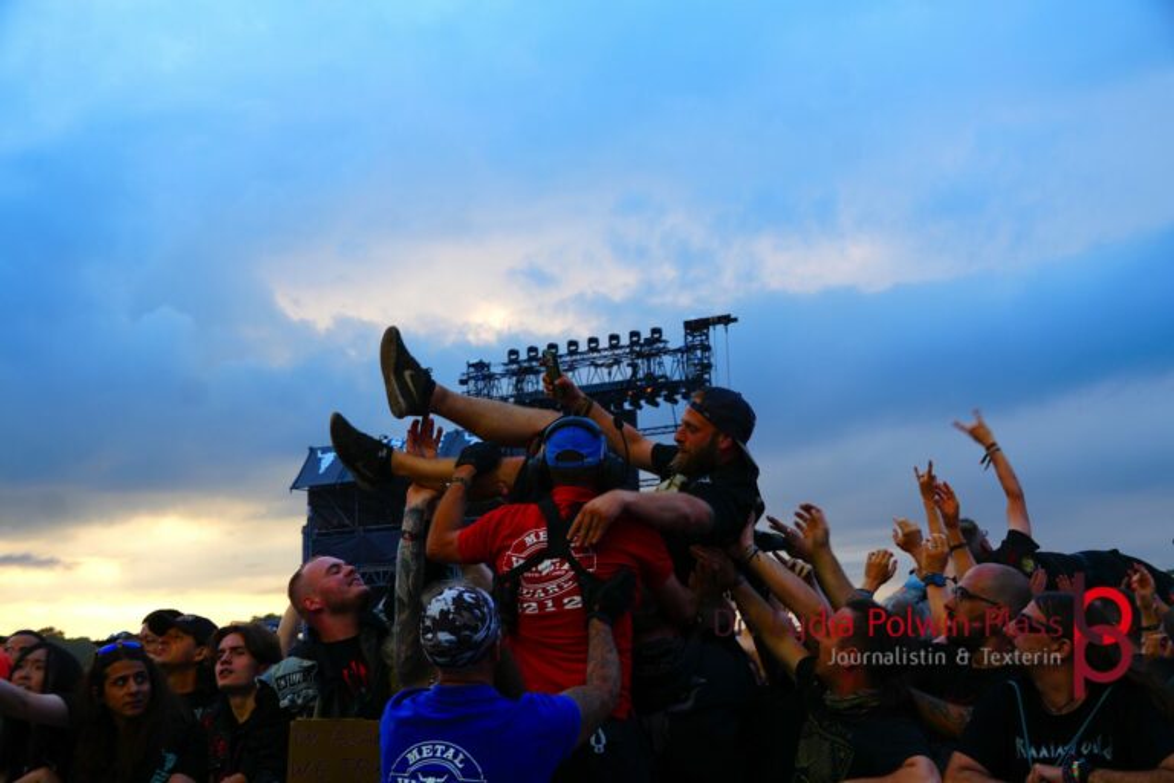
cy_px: 392
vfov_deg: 29.9
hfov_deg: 43.6
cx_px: 587
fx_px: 1467
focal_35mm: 45
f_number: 5.6
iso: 100
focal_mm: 30
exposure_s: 1/100
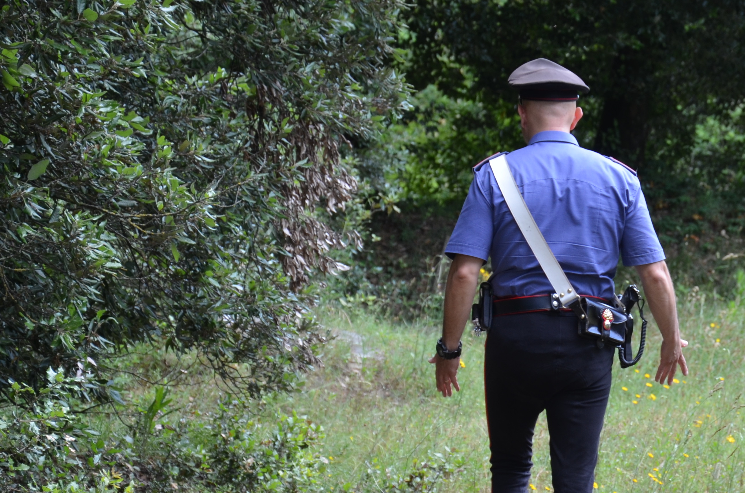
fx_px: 4151
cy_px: 357
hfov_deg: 10.2
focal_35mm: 201
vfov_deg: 6.8
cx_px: 701
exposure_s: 1/125
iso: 220
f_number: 5.6
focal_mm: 70
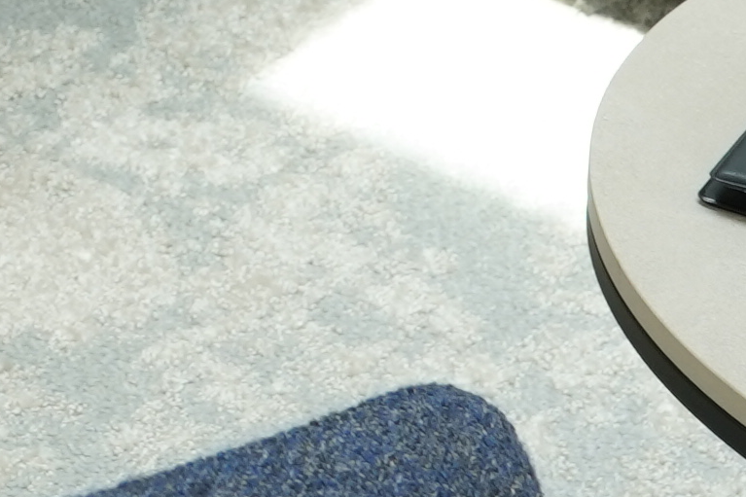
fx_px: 5640
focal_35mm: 272
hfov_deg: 7.2
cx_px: -970
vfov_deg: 4.8
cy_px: -894
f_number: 8
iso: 200
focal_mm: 34.8
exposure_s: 1/40
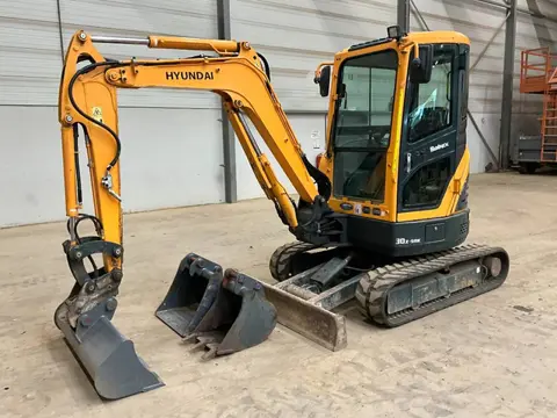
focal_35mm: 29
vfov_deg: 48.2
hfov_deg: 61.7
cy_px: 209
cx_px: 278
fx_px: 467
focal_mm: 3
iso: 160
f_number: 1.8
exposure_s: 1/60
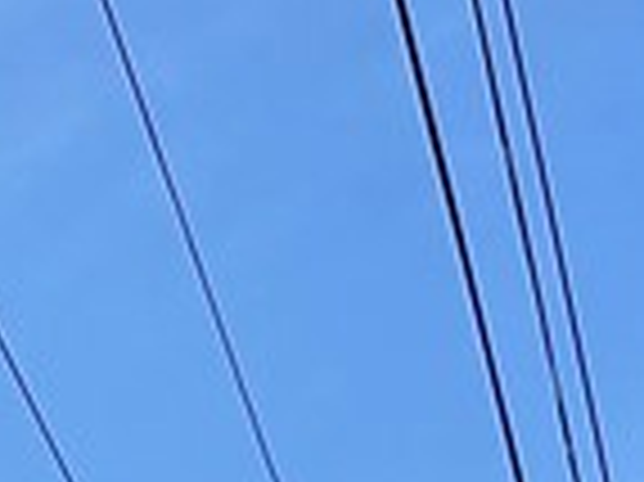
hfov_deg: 9.9
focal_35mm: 172
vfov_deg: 8.0
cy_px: 1144
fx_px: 3197
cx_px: -950
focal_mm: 6.86
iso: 80
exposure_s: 1/2203
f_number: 1.78
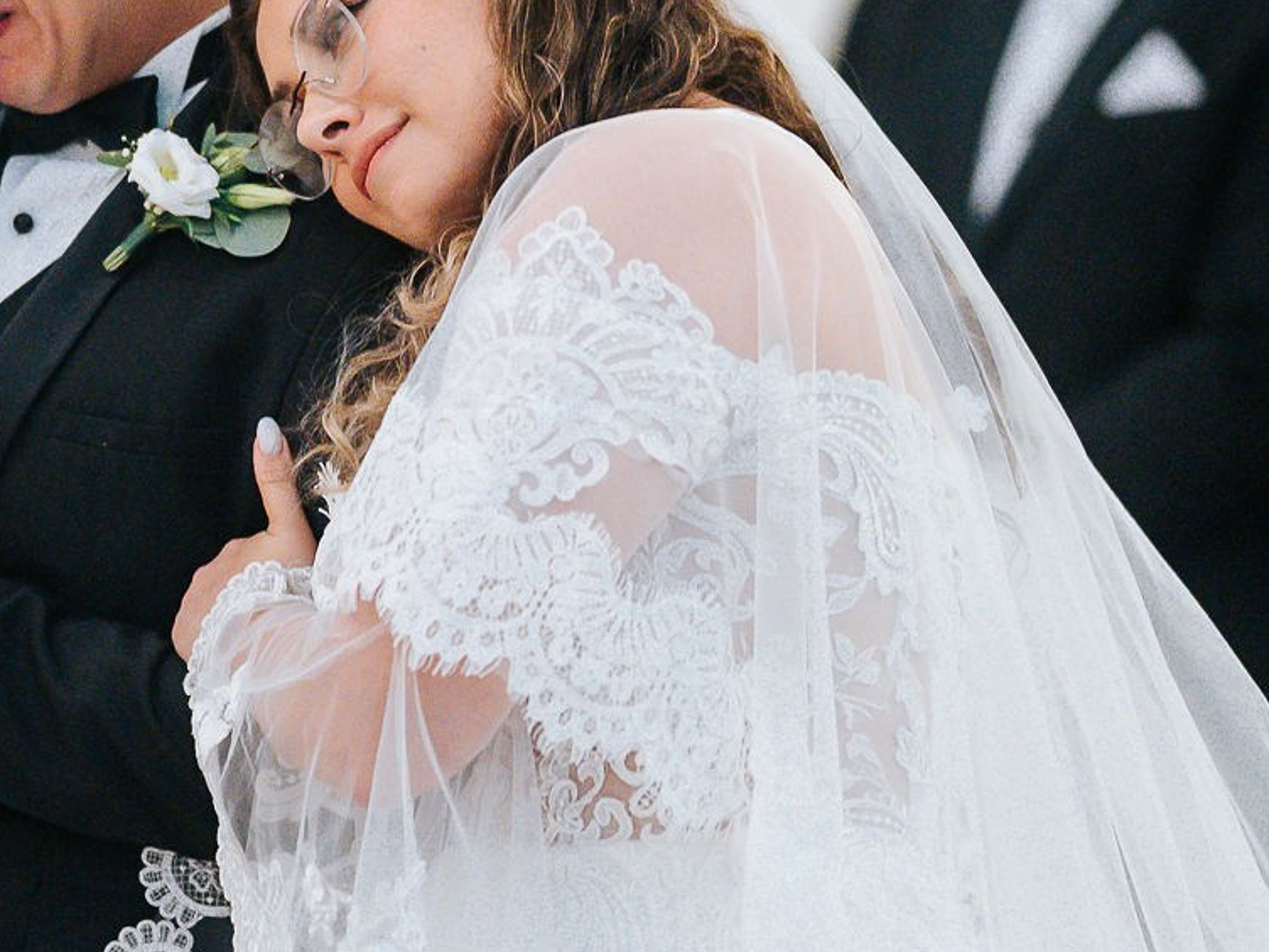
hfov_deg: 4.8
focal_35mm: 411
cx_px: 71
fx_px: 15067
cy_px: 184
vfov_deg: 3.6
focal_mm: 135
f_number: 1.8
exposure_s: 1/400
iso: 3200
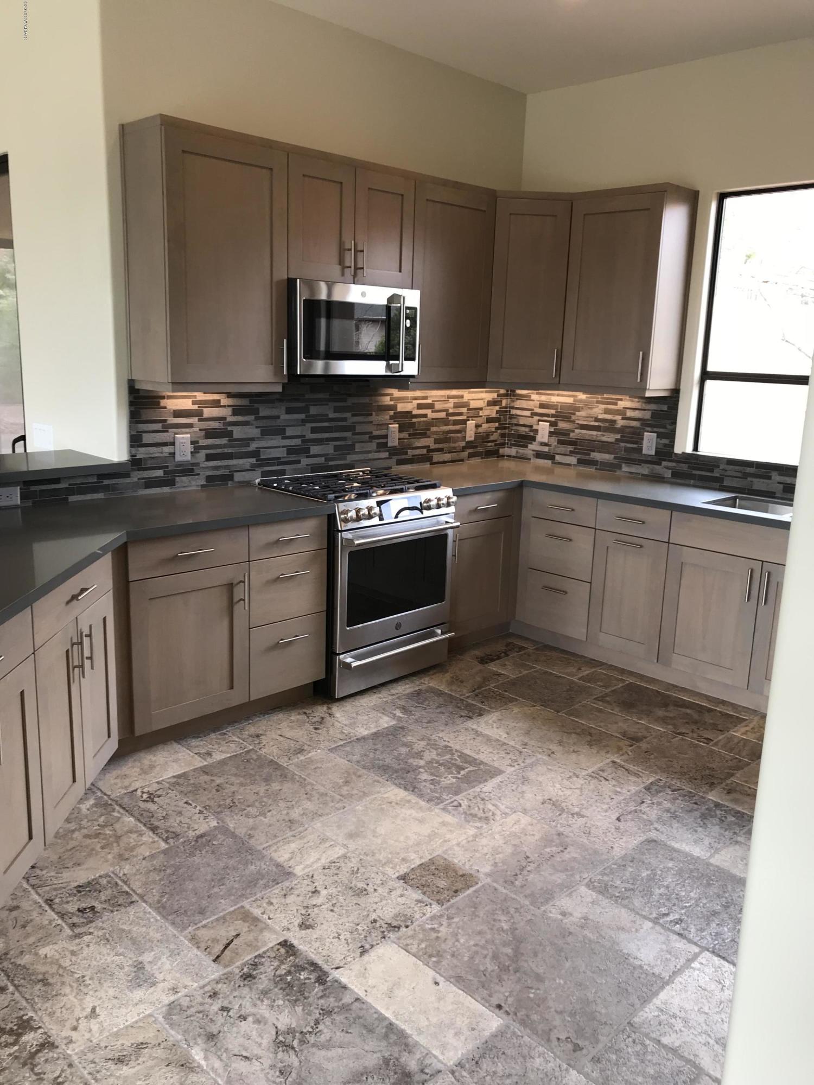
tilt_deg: -12.3
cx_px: 407
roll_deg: -0.8
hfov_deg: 49.7
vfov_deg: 63.4
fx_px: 878
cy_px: 542
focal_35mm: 28
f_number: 1.8
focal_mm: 3.99
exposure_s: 1/40
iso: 20
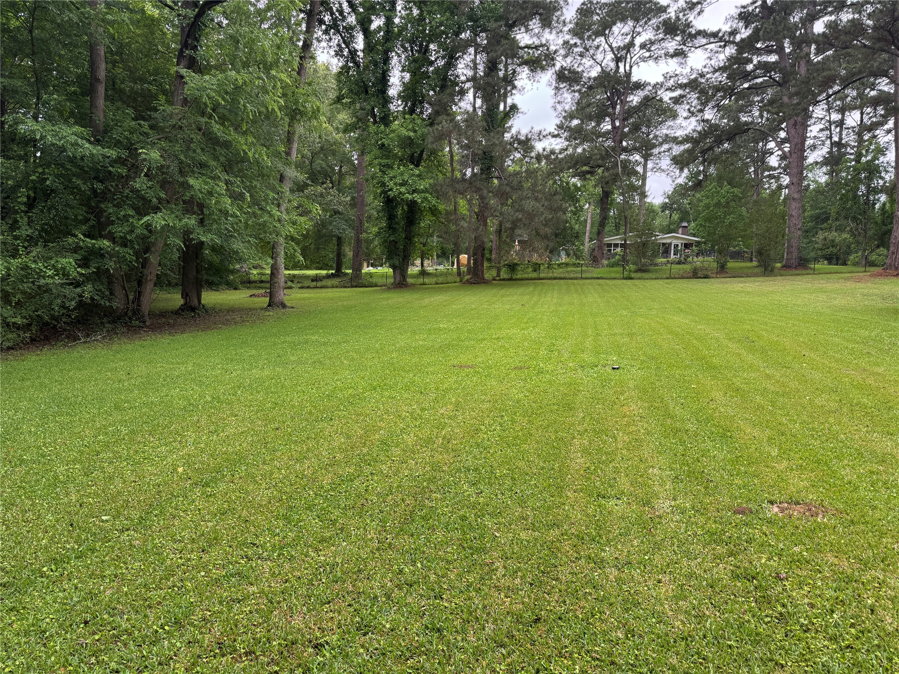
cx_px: 450
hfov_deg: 71.6
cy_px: 337
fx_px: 623
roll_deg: -0.3
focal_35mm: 24
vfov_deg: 56.8
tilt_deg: -6.8
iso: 64
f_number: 1.78
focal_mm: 6.76
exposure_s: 1/121
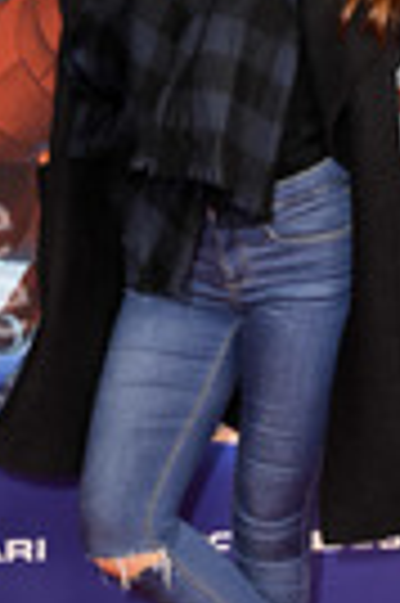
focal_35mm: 143
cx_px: 288
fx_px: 2389
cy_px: 86
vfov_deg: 14.3
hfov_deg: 9.6
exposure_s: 1/160
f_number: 4.5
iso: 1250
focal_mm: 32
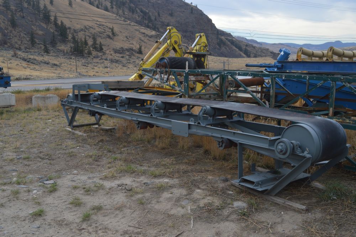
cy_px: 118
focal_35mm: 36
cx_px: 178
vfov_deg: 36.8
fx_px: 356
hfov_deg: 53.2
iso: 100
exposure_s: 1/160
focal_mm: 24
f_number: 6.3
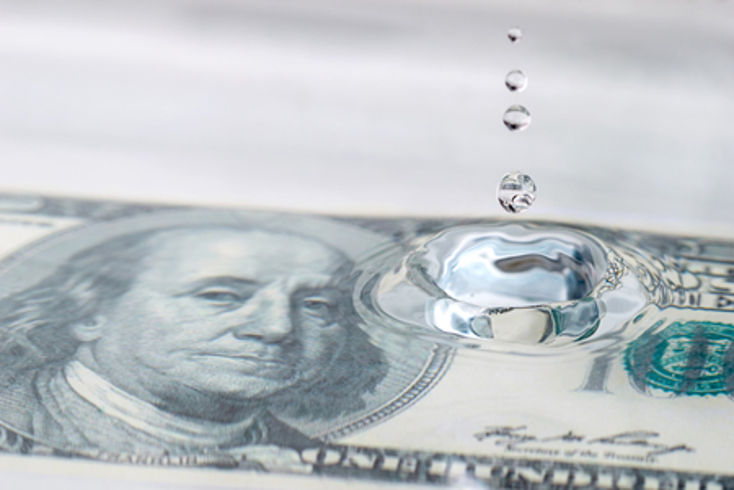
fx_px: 3211
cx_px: 367
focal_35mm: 158
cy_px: 245
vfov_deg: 8.7
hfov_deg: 13.0
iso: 200
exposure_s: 1/200
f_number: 13
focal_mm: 105
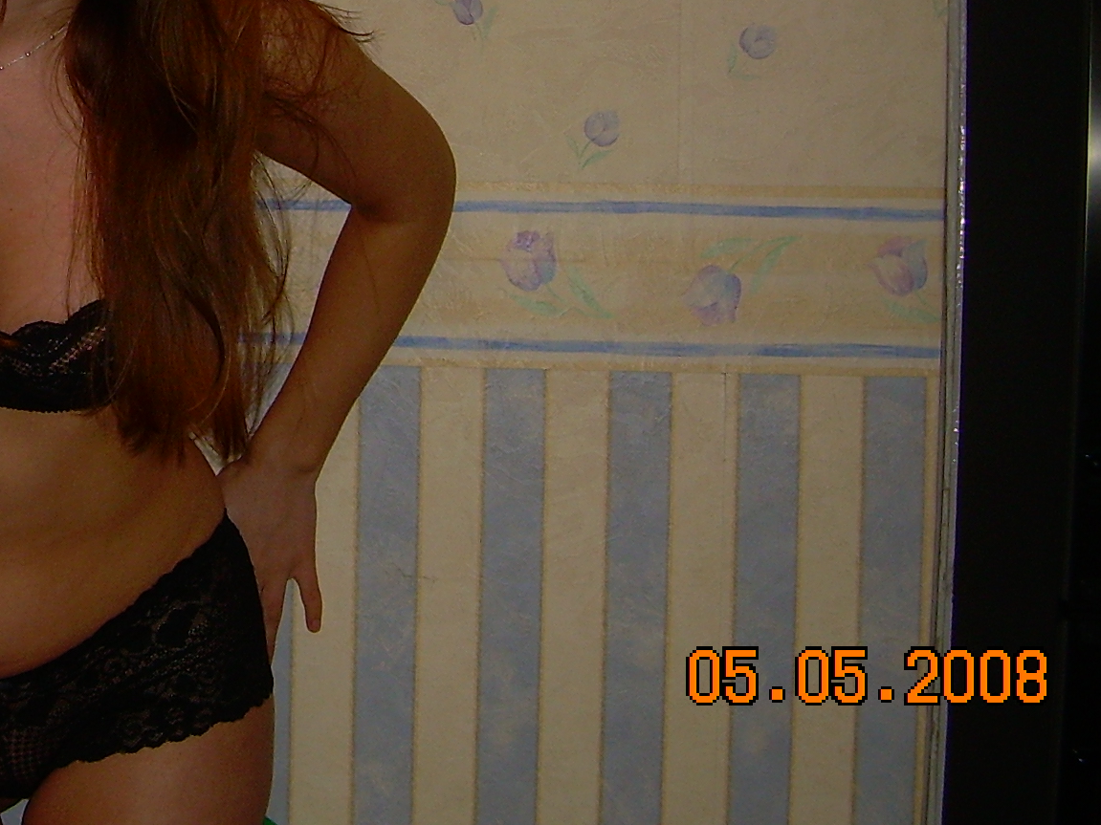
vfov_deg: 19.2
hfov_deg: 25.0
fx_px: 2385
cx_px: 55
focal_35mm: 75
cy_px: 33
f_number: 2.8
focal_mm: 6.3
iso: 50
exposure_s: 1/60
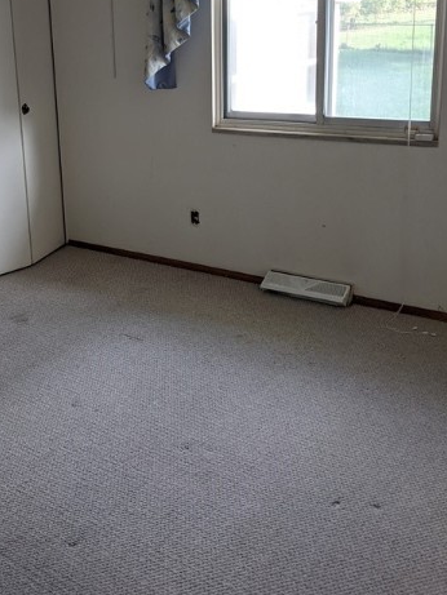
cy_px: 208
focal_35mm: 45
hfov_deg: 31.4
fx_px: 774
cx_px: 88
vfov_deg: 41.6
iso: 68
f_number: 1.73
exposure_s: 1/120
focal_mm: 4.38
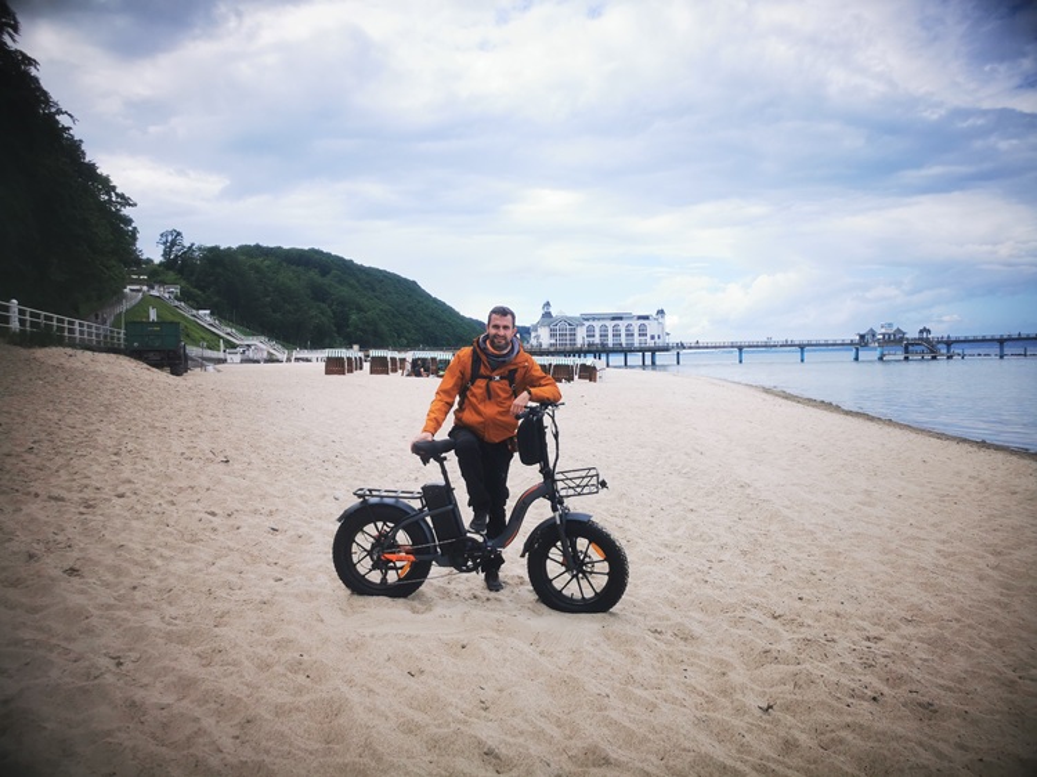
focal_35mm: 27
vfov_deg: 51.3
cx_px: 518
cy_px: 388
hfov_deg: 65.3
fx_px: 809
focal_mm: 5.56
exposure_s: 1/1712
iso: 50
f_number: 1.6
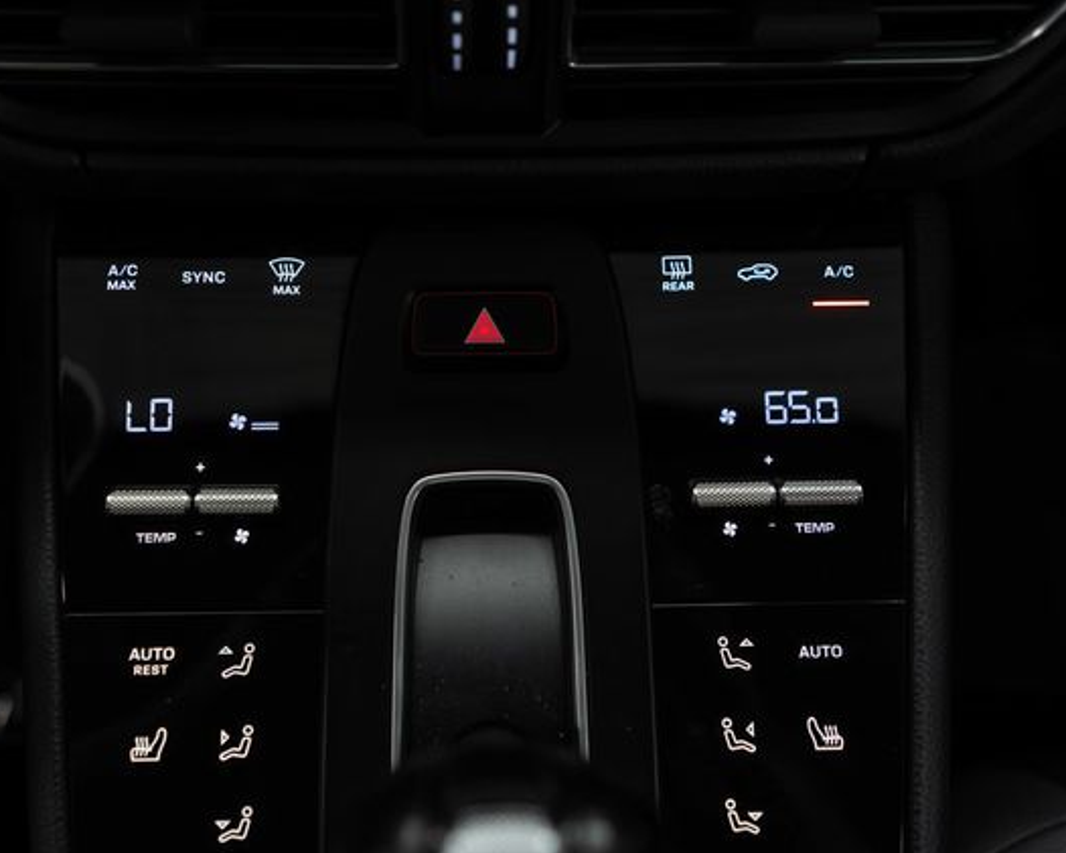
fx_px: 1010
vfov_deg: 45.8
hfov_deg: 55.6
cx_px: 492
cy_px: 431
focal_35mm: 32
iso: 400
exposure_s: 1/50
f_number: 3.2
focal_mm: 28
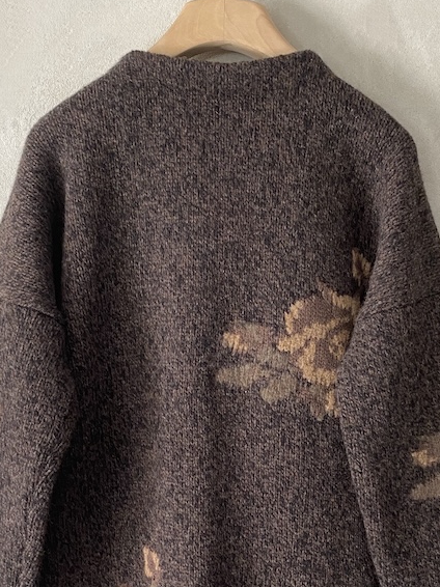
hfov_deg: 29.6
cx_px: 231
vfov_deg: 38.1
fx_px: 831
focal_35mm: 49
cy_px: 432
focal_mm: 4.25
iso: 125
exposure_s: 1/60
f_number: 1.8
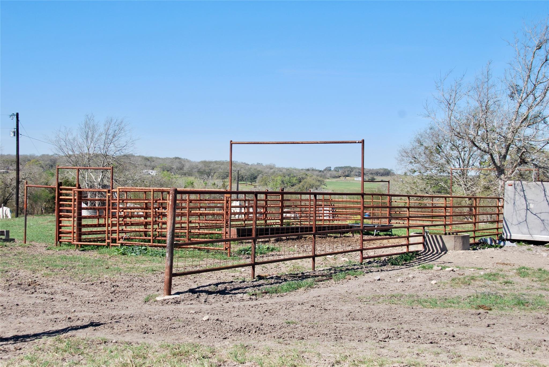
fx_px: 824
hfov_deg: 36.8
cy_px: 184
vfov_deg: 25.1
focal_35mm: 54
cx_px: 274
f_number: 8
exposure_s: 1/250
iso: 100
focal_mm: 36
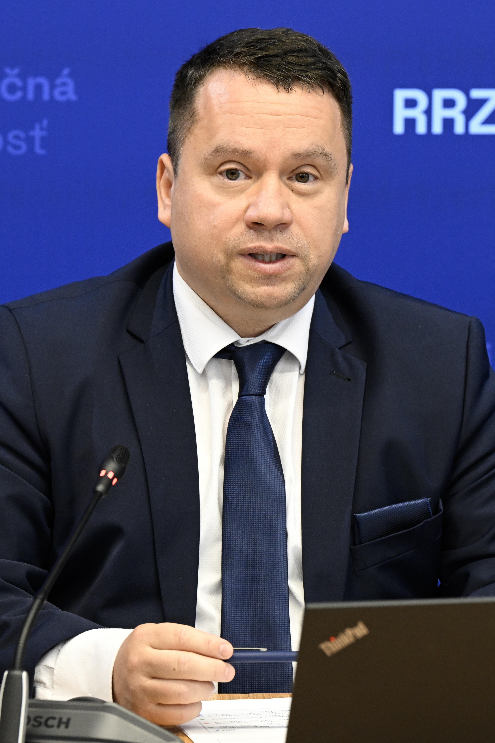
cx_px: 248
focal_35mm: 140
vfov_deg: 14.7
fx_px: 2887
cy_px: 372
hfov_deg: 9.8
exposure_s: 1/125
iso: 2000
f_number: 5.6
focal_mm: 140
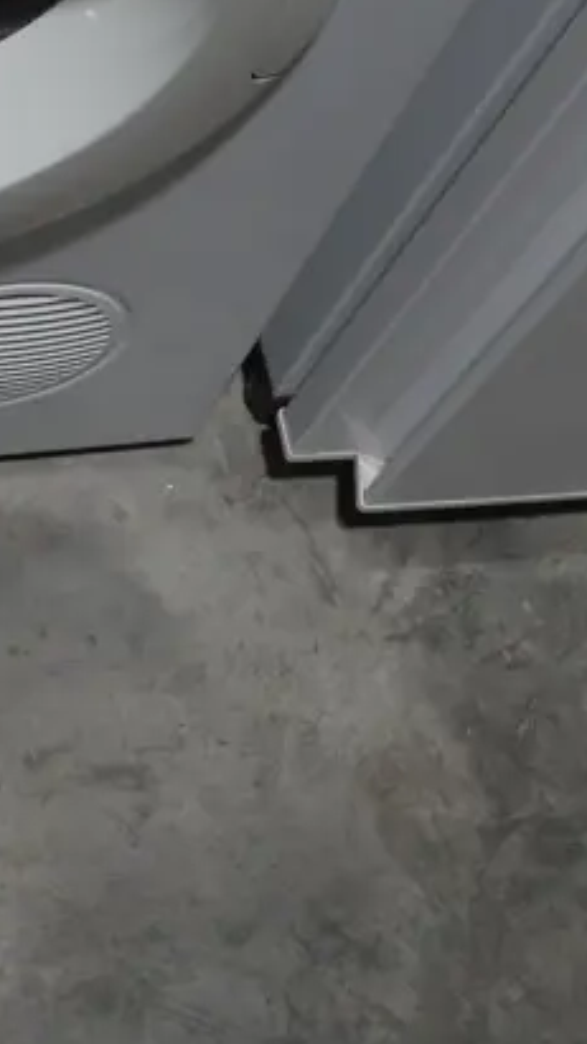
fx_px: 2104
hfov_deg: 15.3
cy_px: -155
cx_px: -135
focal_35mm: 76
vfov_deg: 25.5
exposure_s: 1/60
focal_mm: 14
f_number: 10
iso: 640
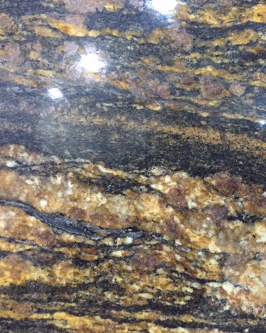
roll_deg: -1.0
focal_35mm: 38
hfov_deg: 38.7
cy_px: 167
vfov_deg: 48.0
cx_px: 177
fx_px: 374
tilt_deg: -4.8
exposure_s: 1/15
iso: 320
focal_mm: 4.15
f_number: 2.2
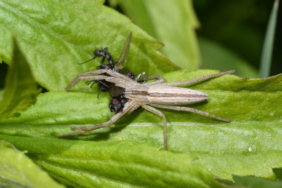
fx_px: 1234
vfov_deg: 8.7
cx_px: 141
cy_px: 94
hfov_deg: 13.0
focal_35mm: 158
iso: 100
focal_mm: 105
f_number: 32
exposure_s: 1/60
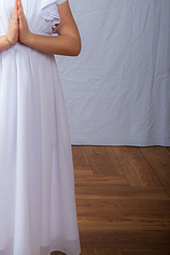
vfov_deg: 22.2
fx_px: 645
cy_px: 66
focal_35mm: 91
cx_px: 22
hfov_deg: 14.9
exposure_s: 1/200
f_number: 6.3
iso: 250
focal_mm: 48
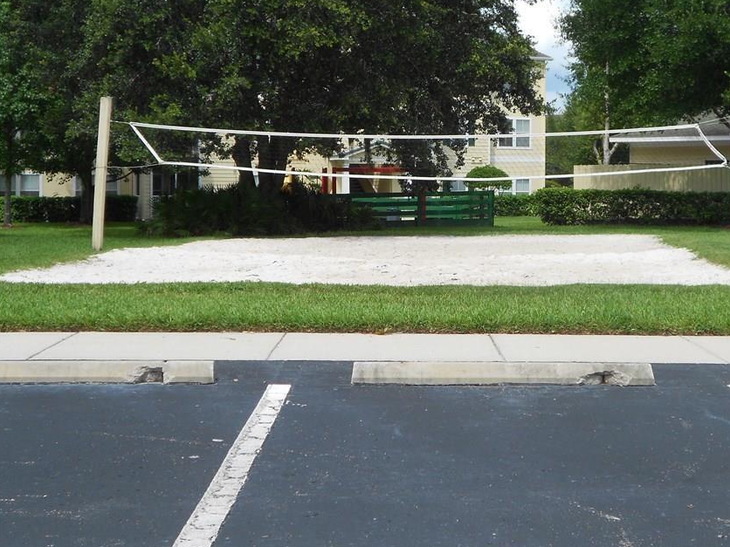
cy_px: 217
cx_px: 442
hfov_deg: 32.1
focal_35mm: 60
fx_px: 1265
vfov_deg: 24.4
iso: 80
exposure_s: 1/400
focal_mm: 8.8
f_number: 4.5
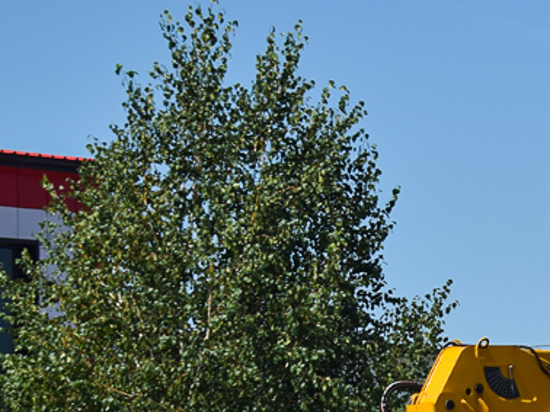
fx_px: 3493
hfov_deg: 8.9
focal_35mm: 220
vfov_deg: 6.7
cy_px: 501
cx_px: 666
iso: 100
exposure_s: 1/800
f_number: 6.3
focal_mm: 48
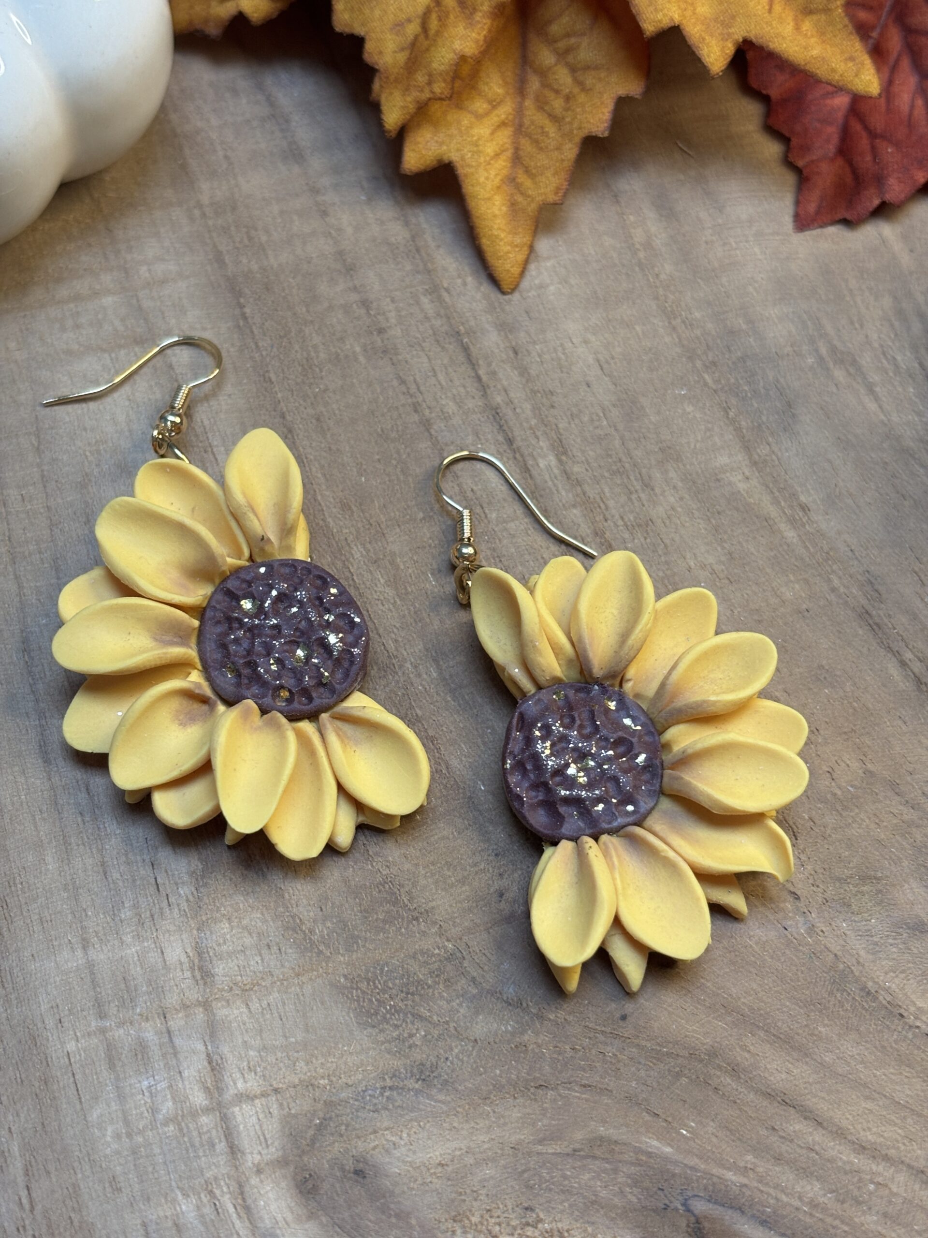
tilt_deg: -65.5
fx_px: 1859
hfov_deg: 28.0
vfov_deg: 36.8
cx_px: 464
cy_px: 619
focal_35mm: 52
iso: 64
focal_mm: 5.96
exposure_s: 1/60
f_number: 1.6
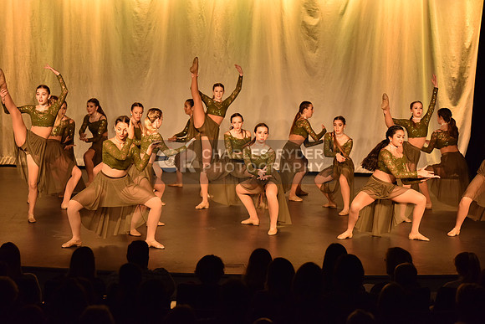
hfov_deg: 18.6
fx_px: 1482
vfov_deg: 12.5
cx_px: 242
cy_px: 162
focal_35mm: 110
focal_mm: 110
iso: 2000
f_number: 4
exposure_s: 1/250
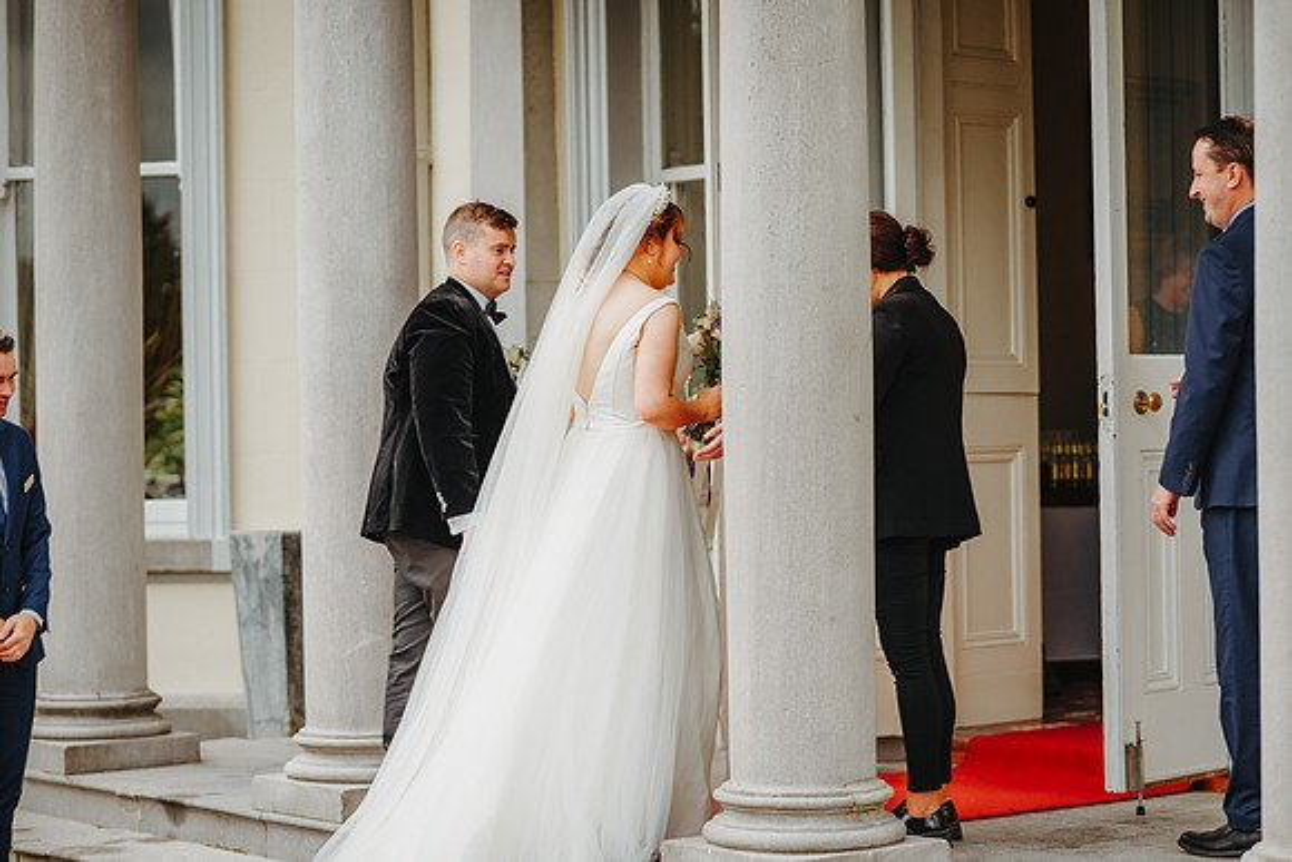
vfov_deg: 16.1
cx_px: 646
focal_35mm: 85
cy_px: 431
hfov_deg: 23.9
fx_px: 3051
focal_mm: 85
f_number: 2
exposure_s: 1/2500
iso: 200
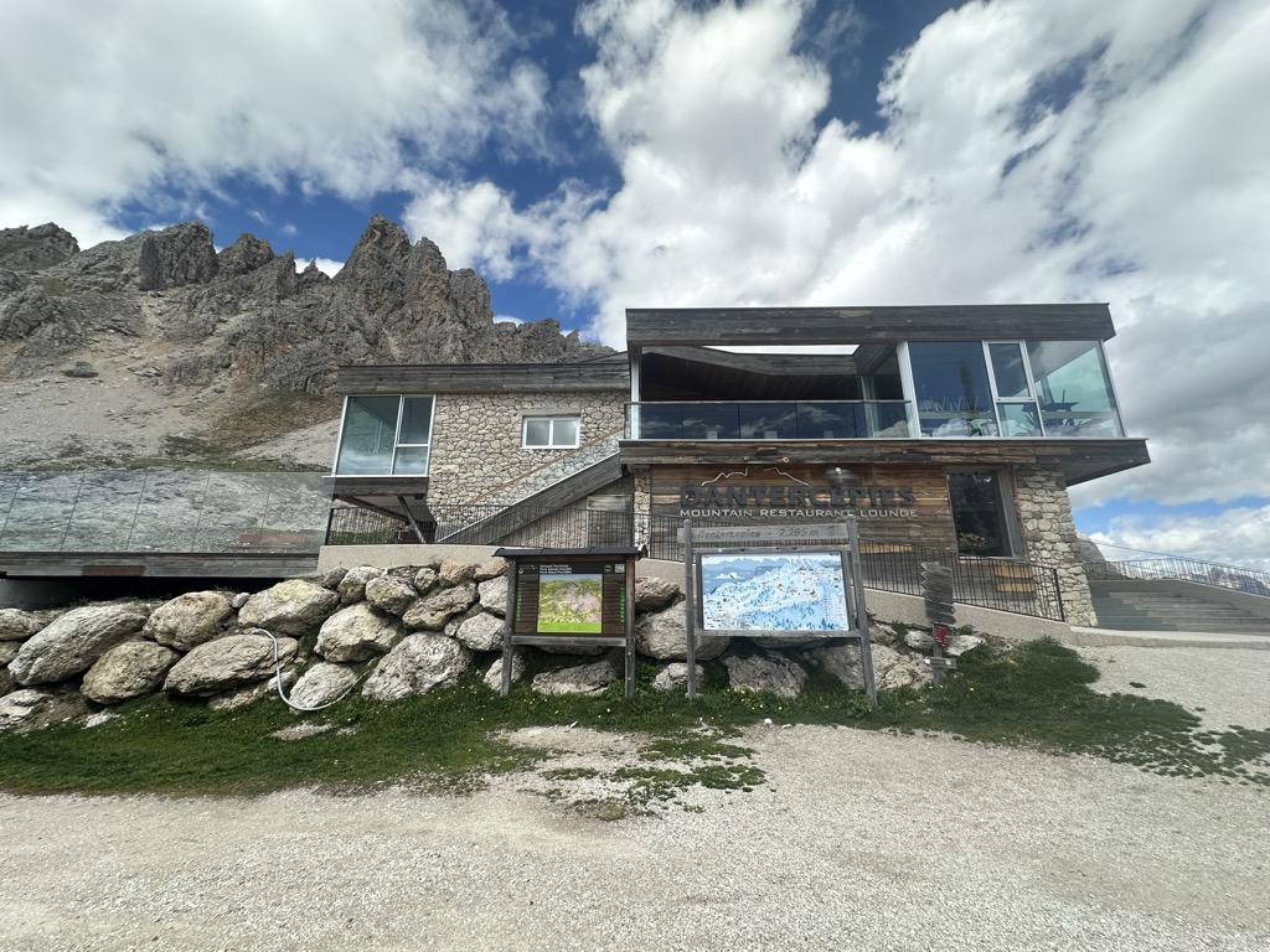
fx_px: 514
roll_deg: -0.4
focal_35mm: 14
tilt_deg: +14.6
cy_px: 476
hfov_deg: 102.1
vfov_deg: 85.7
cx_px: 635
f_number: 2.2
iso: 40
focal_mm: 2.22
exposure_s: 1/1473
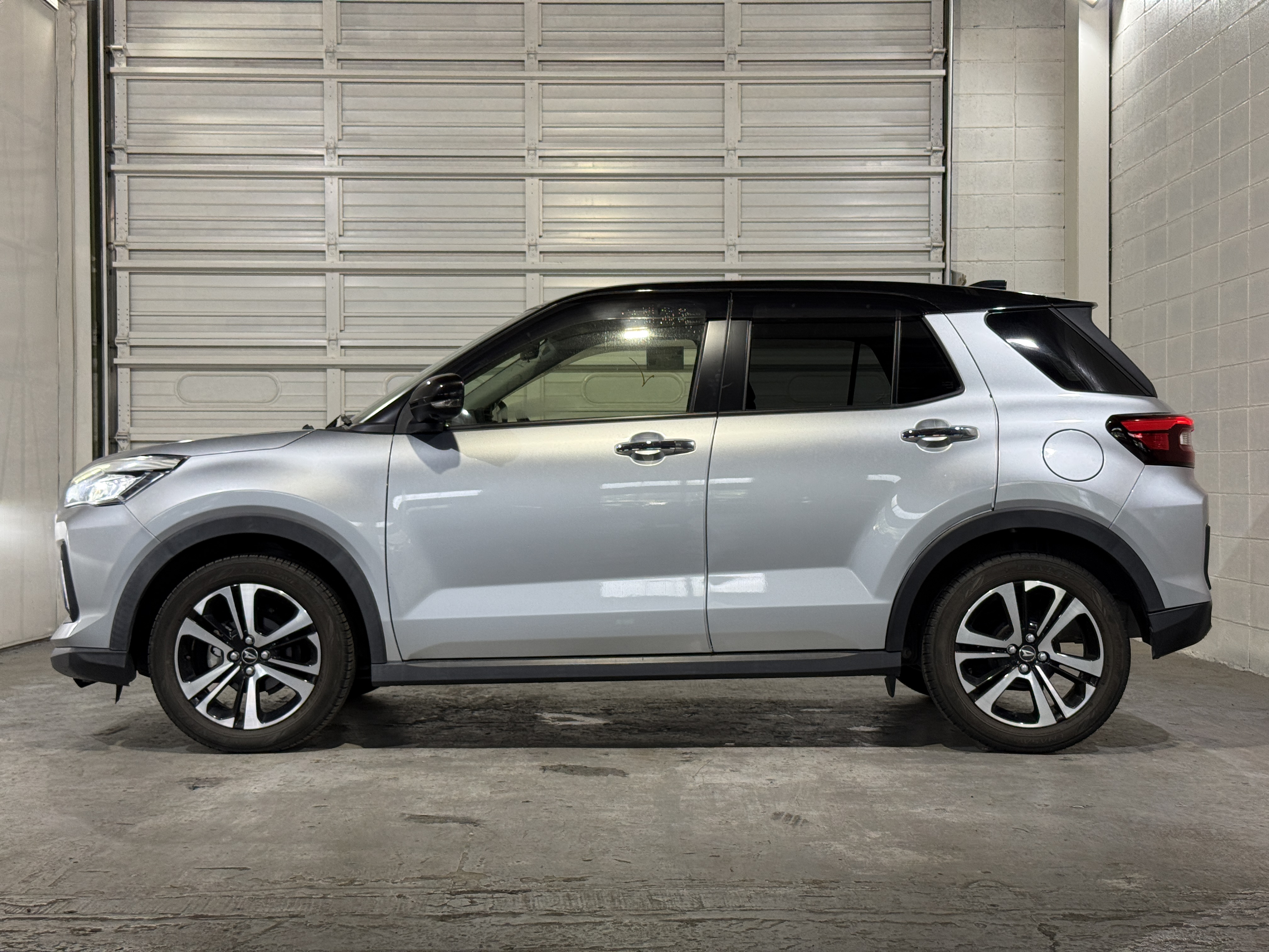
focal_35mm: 48
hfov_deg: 39.7
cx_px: 634
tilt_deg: +0.2
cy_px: 476
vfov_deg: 30.3
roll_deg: +0.1
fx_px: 1760
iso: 64
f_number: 1.78
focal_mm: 6.76
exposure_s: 1/60
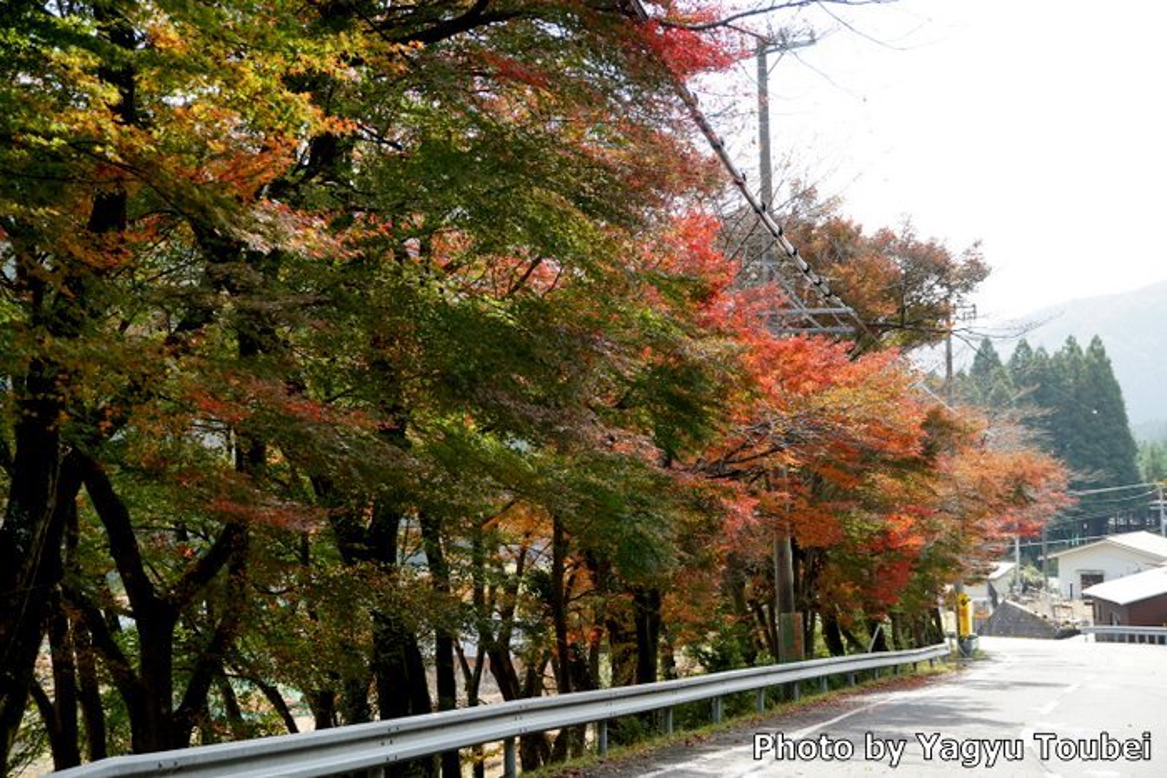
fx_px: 1945
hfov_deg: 33.4
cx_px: 584
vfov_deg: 22.6
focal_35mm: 60
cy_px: 389
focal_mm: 60
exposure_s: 1/320
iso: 500
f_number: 5.6
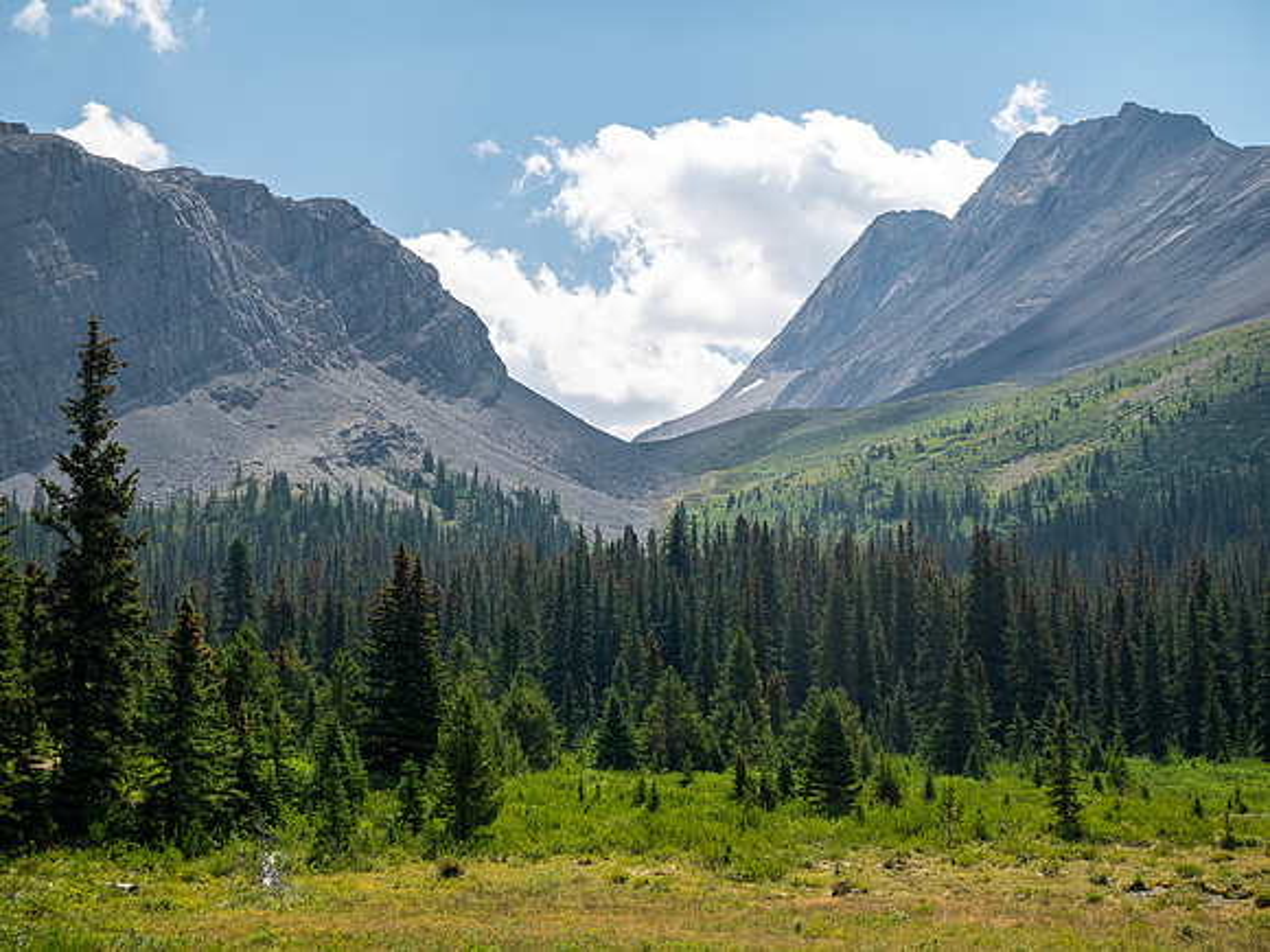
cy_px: 476
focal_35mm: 64
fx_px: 2348
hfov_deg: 30.3
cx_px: 635
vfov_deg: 22.9
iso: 200
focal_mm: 32
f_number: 8
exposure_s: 1/200
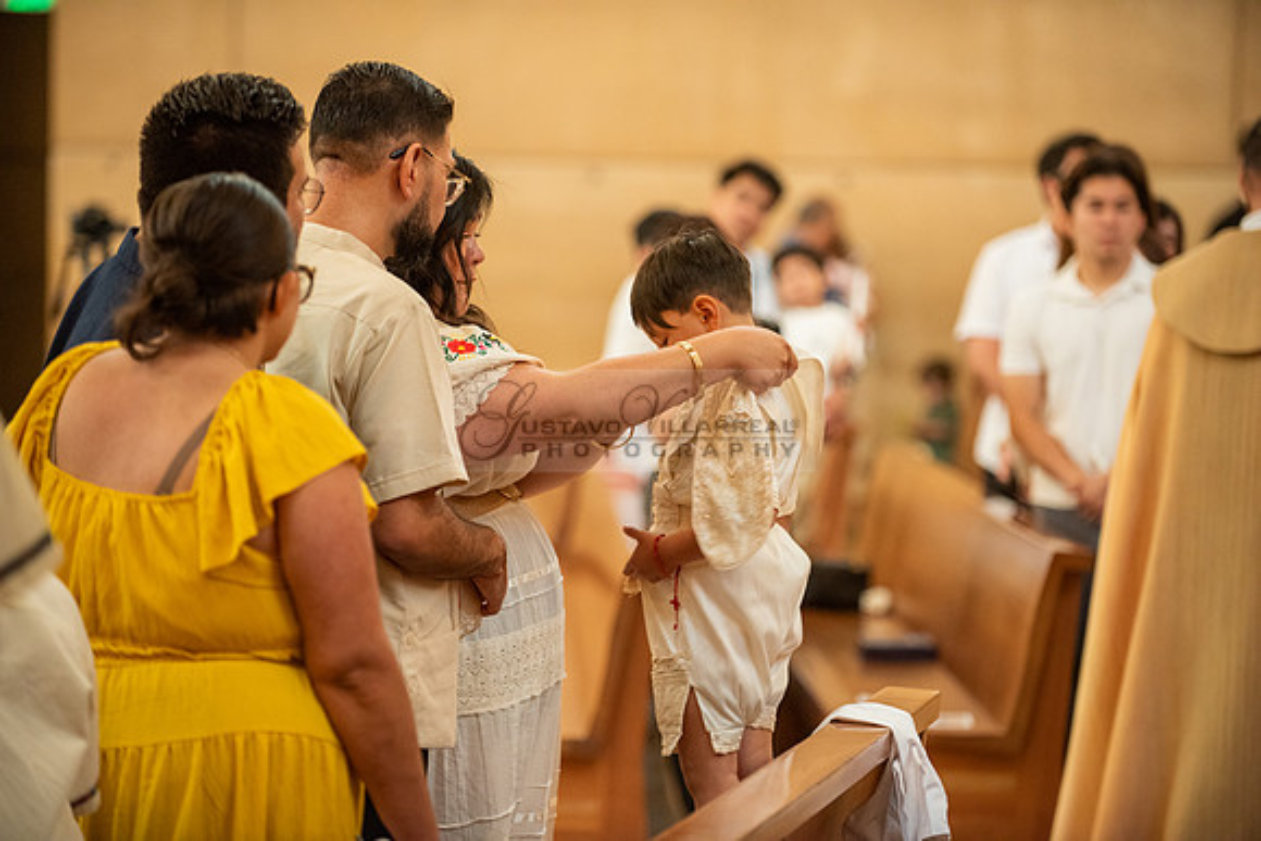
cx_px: 630
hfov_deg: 14.7
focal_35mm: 140
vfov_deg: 9.8
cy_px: 420
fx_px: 4905
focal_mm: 140
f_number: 2.8
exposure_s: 1/80
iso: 2000
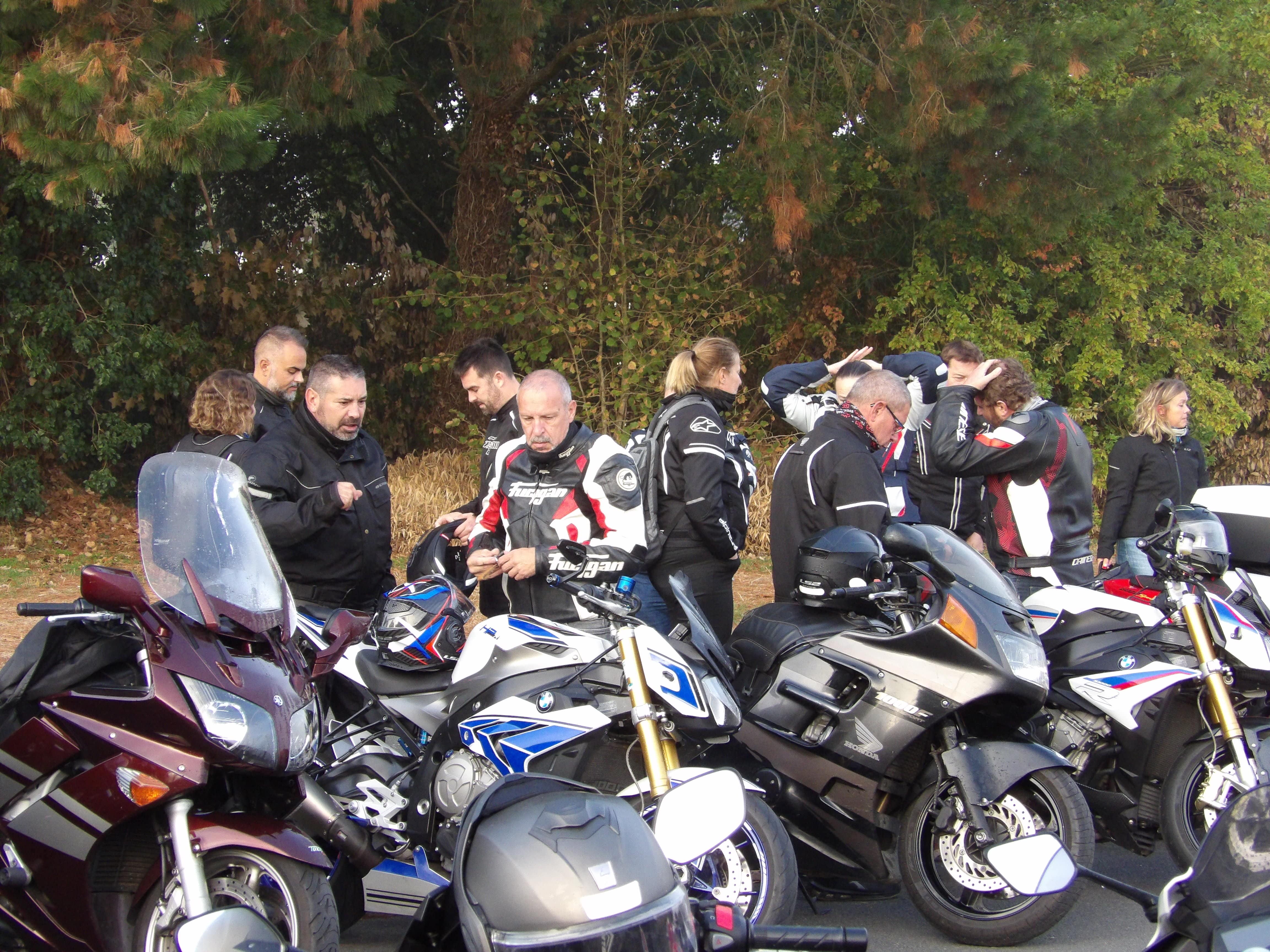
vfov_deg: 17.4
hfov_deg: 23.0
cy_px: 476
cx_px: 635
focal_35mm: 85
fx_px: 3119
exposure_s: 1/100
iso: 326
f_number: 4.1
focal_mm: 15.3
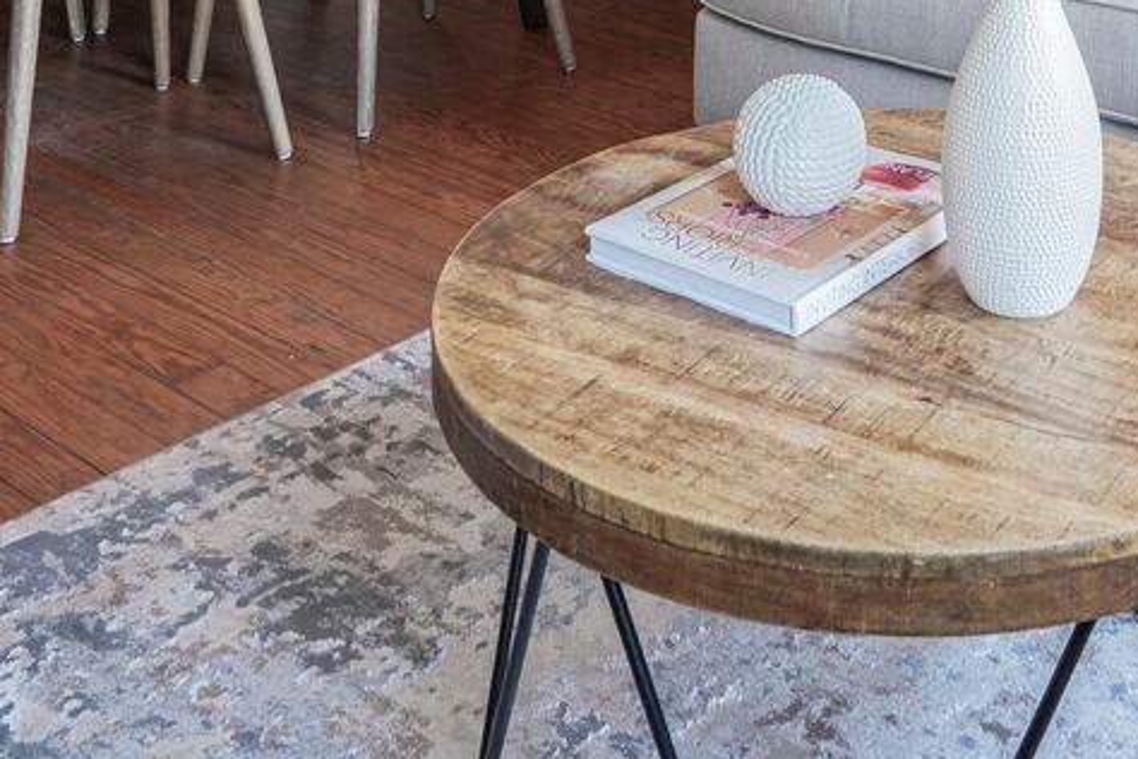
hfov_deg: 31.8
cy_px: -545
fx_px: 1960
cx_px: 845
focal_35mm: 62
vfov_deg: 18.1
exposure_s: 1
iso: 200
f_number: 8
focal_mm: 17
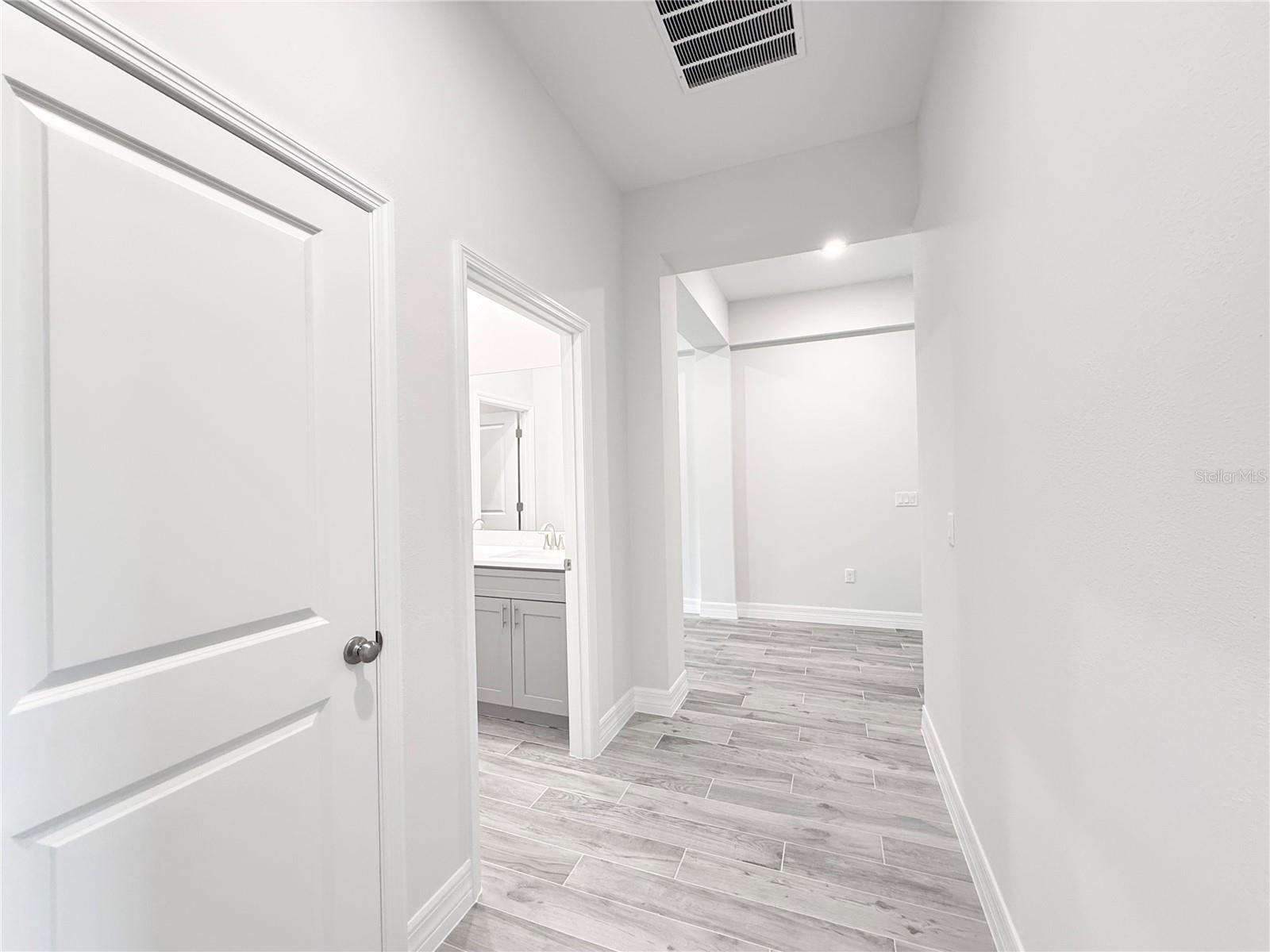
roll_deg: +1.2
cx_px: 635
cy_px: 476
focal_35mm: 14
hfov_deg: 102.1
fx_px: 514
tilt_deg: +1.3
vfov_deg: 85.7
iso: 500
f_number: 2.2
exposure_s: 1/60
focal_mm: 2.22
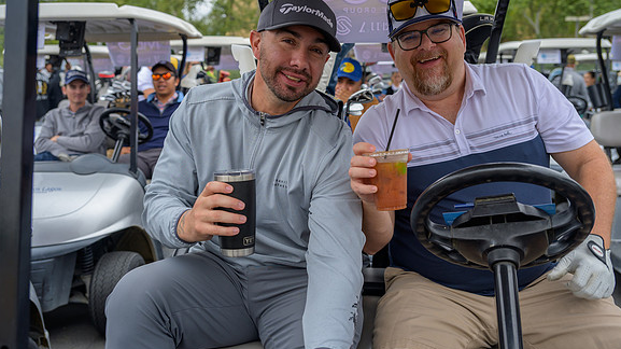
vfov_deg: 30.4
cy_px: 164
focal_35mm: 39
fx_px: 642
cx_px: 311
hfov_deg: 51.6
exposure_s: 1/200
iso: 100
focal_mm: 37
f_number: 4
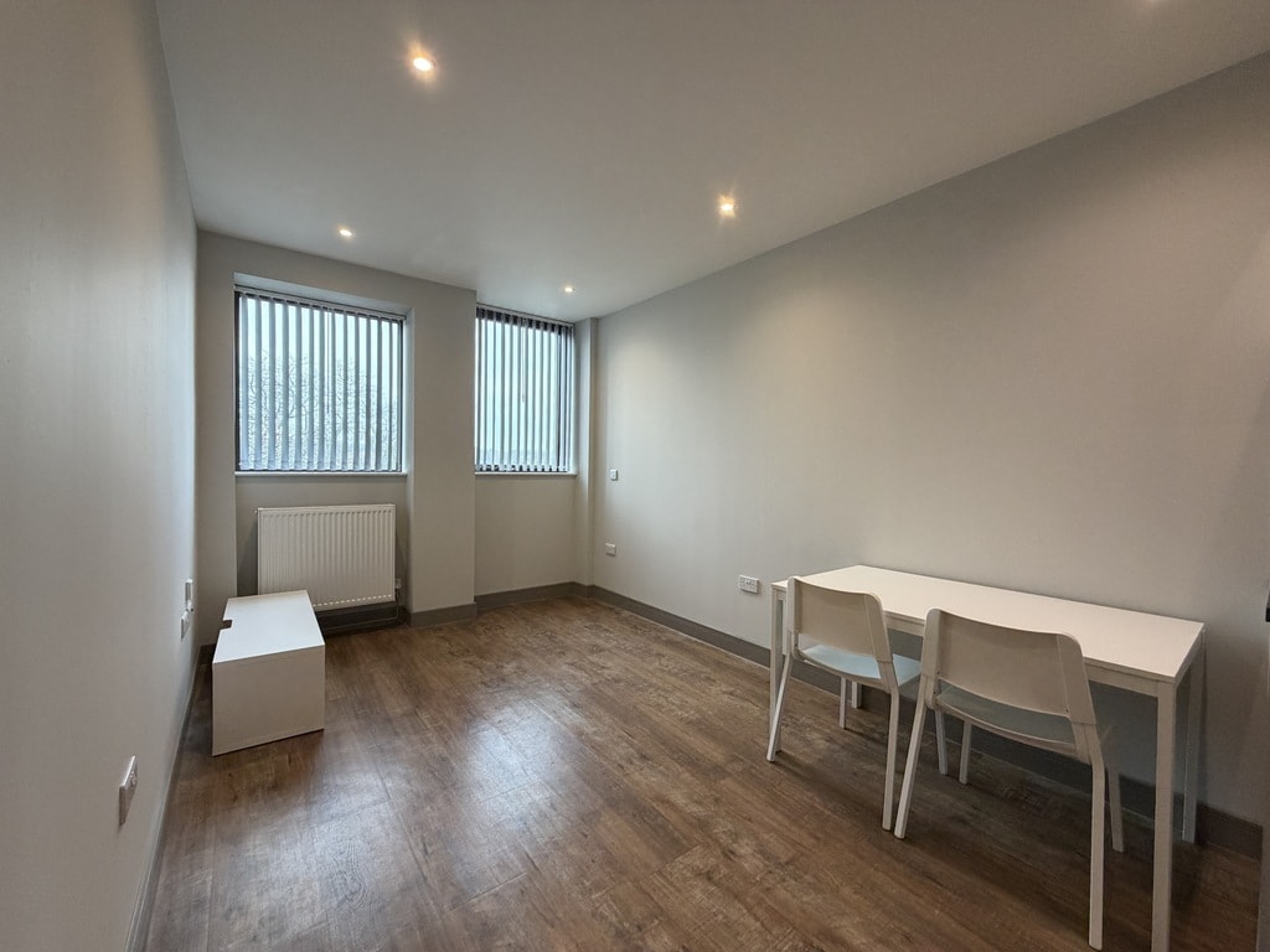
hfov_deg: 102.1
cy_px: 476
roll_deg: -0.1
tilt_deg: -0.8
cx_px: 635
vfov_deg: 85.7
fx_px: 514
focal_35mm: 14
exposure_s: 1/121
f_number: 2.2
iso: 250
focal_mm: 2.22
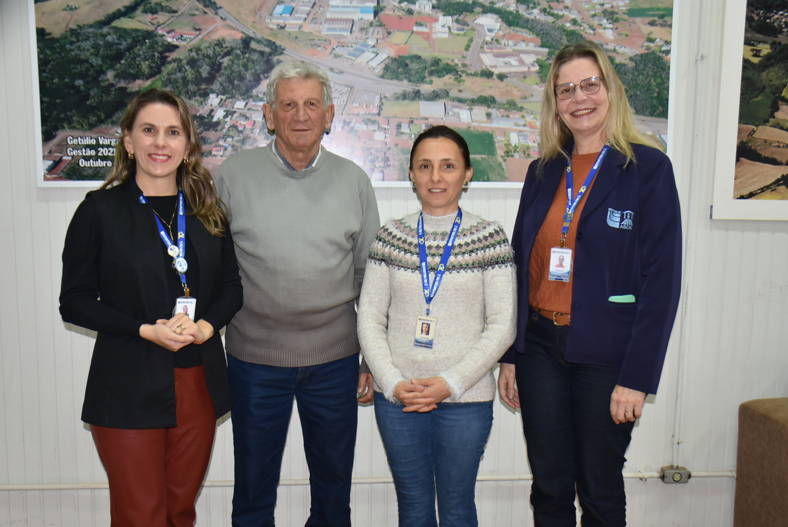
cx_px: 394
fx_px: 854
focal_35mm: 39
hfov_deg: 49.5
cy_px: 264
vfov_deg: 34.3
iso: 640
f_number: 3.8
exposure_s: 1/60
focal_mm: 26
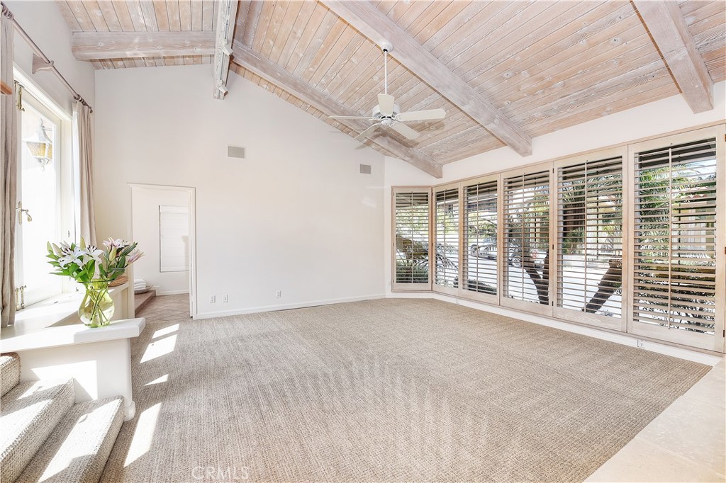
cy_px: 242
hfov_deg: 104.3
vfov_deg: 81.2
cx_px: 363
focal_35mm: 14
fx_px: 282
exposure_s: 1/60
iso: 160
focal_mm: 14
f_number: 7.1
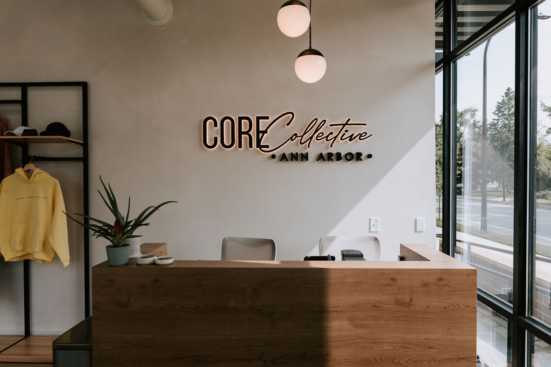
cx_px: 274
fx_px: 372
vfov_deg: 52.6
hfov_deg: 73.1
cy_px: 183
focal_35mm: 24
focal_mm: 24
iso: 110
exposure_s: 1/320
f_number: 4.5
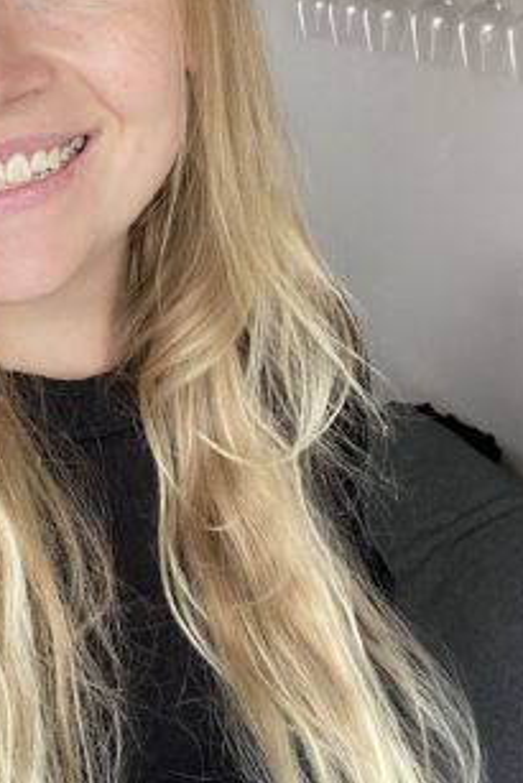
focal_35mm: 61
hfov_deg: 21.8
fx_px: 1328
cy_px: 204
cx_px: 48
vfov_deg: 32.3
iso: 100
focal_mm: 2.71
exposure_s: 1/74
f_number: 2.2
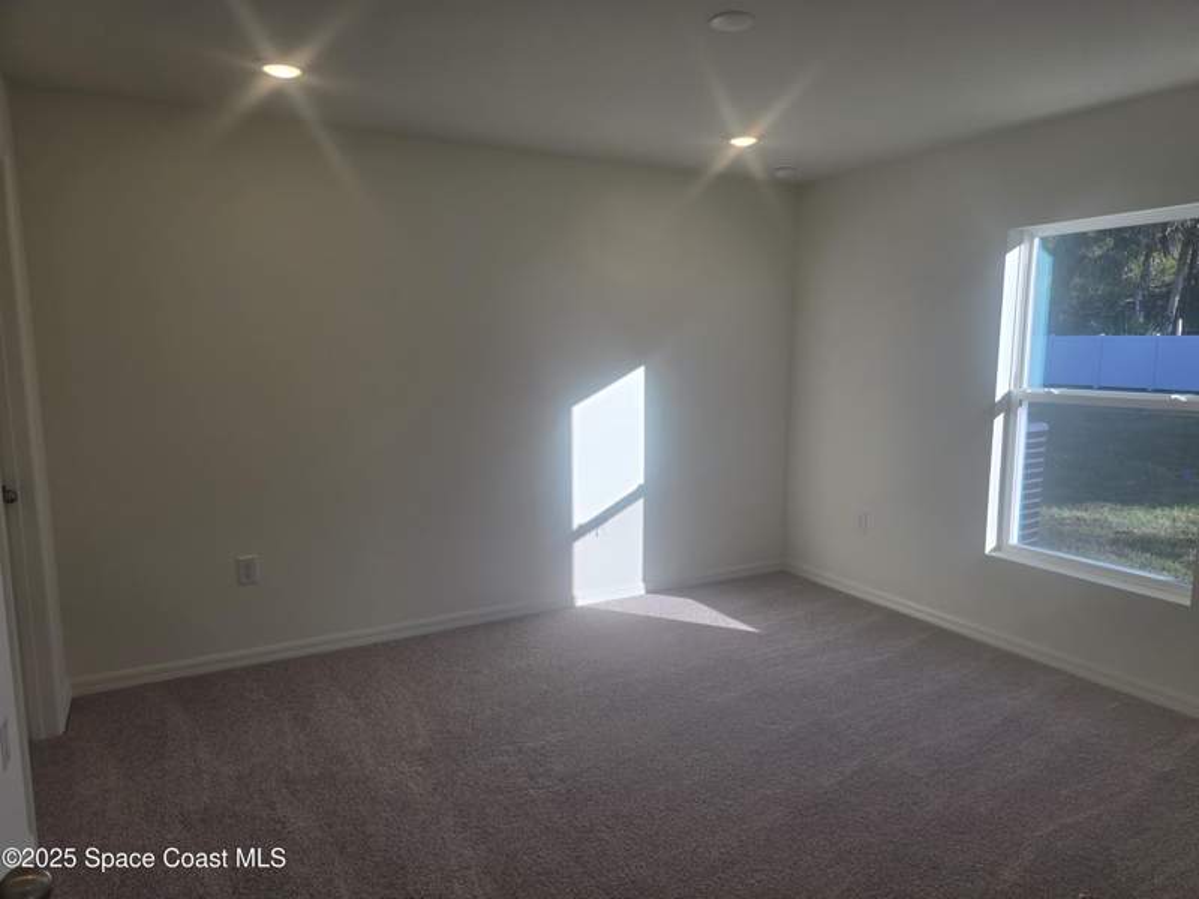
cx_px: 600
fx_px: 797
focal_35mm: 23
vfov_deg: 58.9
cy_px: 450
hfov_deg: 73.9
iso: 12
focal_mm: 6.3
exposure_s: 1/157
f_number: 1.7
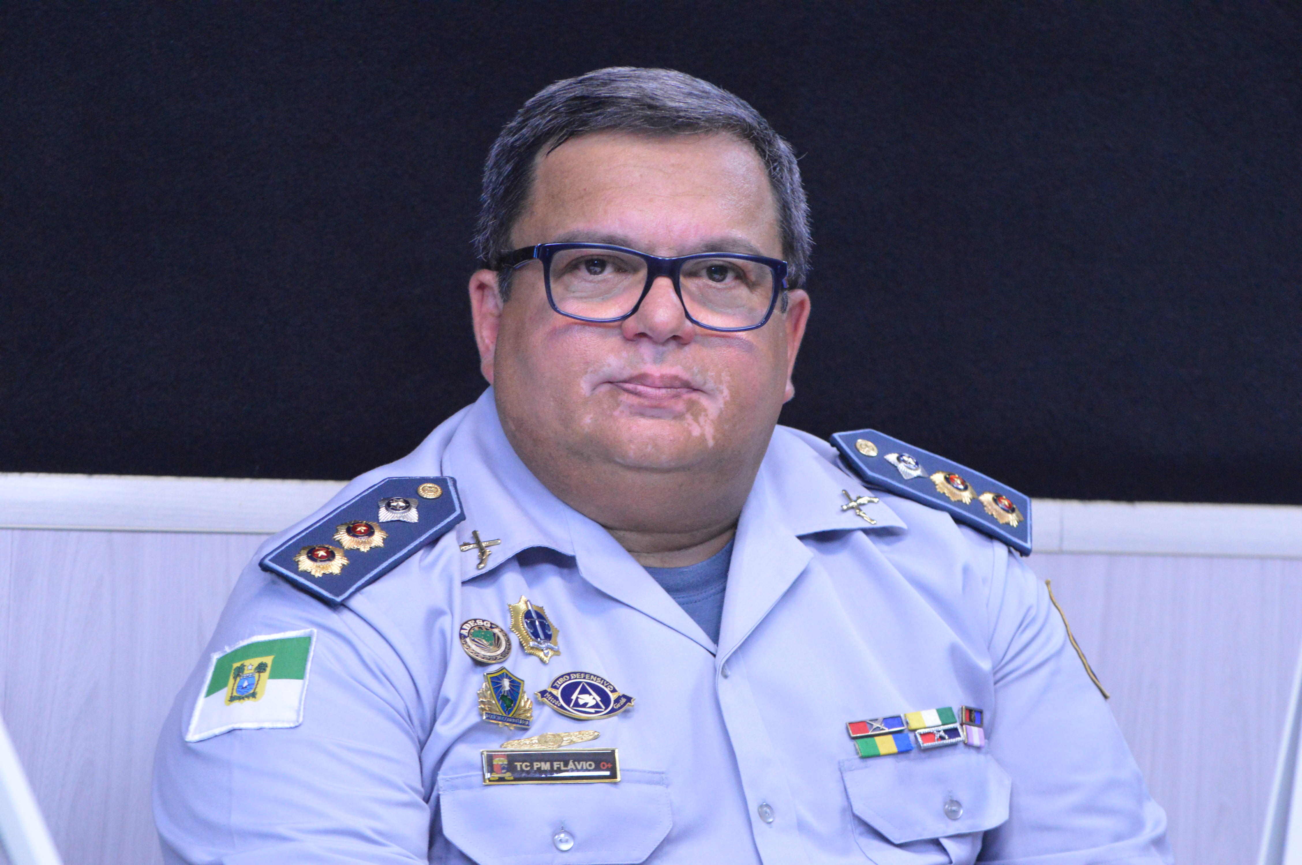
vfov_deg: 10.7
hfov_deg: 16.1
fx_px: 4607
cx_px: 651
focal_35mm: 128
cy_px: 432
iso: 3200
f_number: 5.6
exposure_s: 1/200
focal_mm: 85
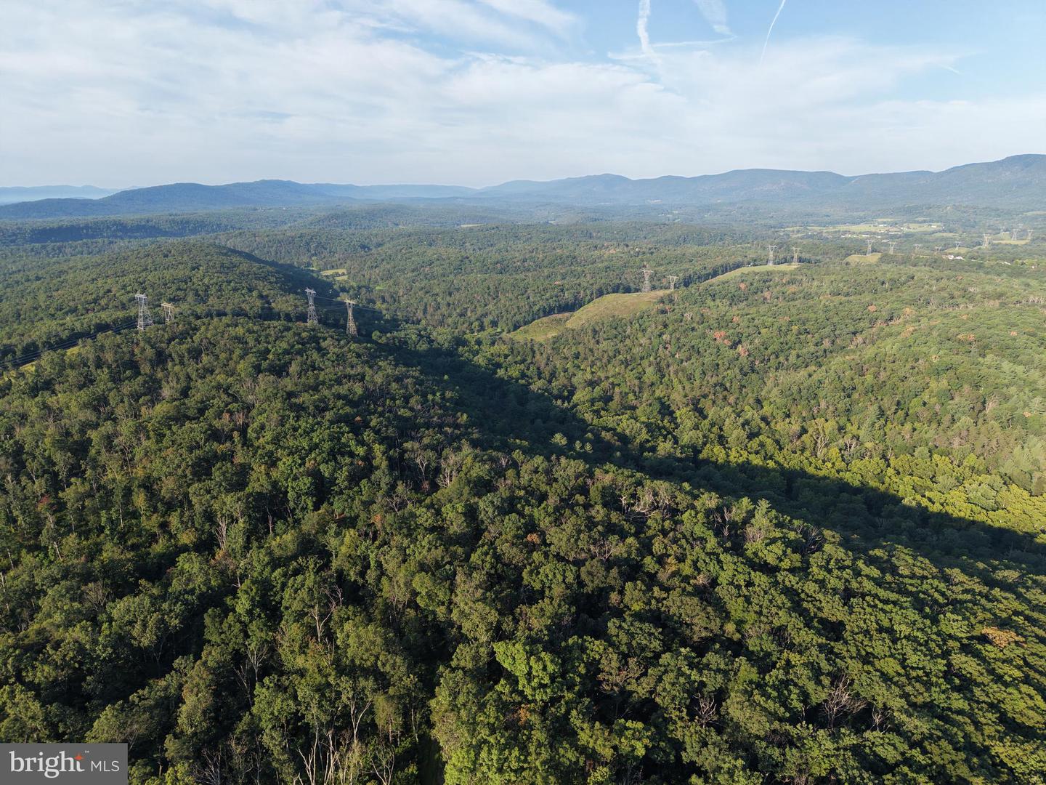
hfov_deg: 71.6
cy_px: 392
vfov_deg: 56.8
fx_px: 725
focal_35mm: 24
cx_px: 523
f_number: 1.8
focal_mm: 8.67
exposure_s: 1/1000
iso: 100
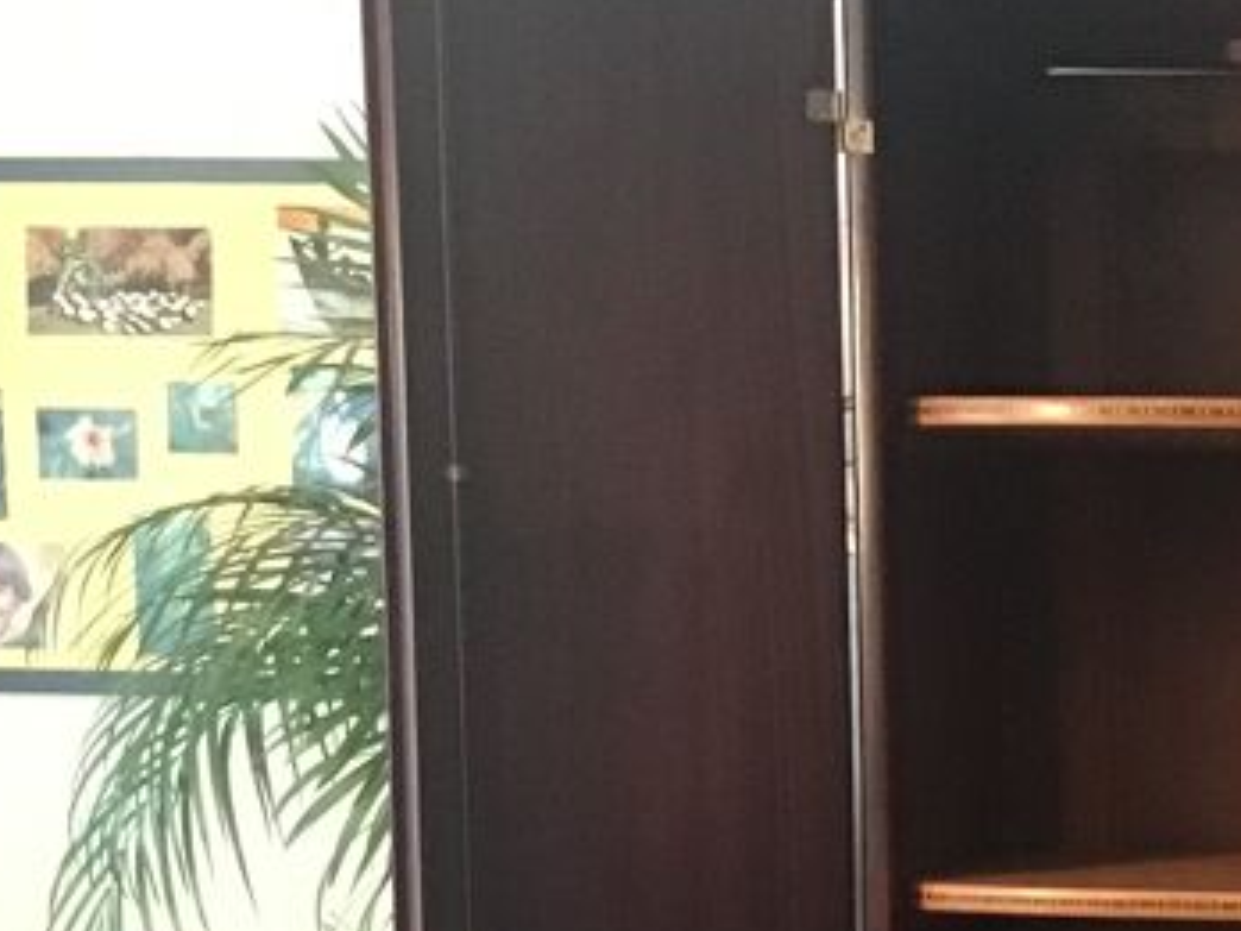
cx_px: 1558
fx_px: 3191
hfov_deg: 20.4
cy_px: 1009
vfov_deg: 16.1
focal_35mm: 89
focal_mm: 3.3
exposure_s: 1/25
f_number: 2.4
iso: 200
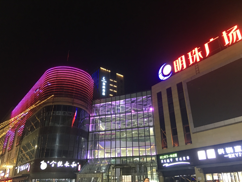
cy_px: 91
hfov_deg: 61.7
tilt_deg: +26.3
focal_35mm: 29
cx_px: 121
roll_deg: -0.4
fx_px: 203
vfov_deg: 48.2
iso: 125
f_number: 2.2
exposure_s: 1/8
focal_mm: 4.15
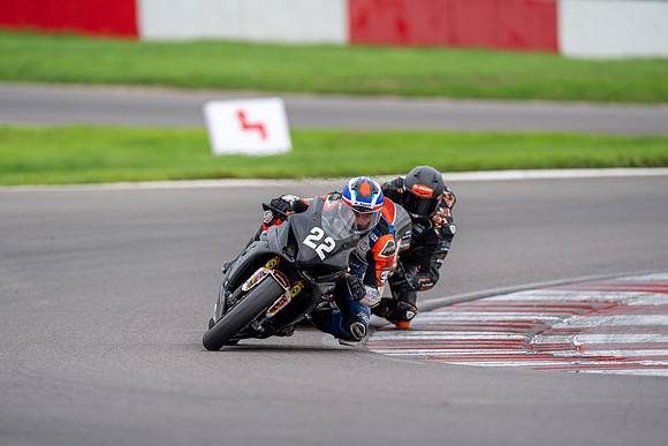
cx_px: 334
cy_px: 223
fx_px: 11146
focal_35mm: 601
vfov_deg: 2.3
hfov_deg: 3.4
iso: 320
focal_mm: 600
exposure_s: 1/400
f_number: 4.5
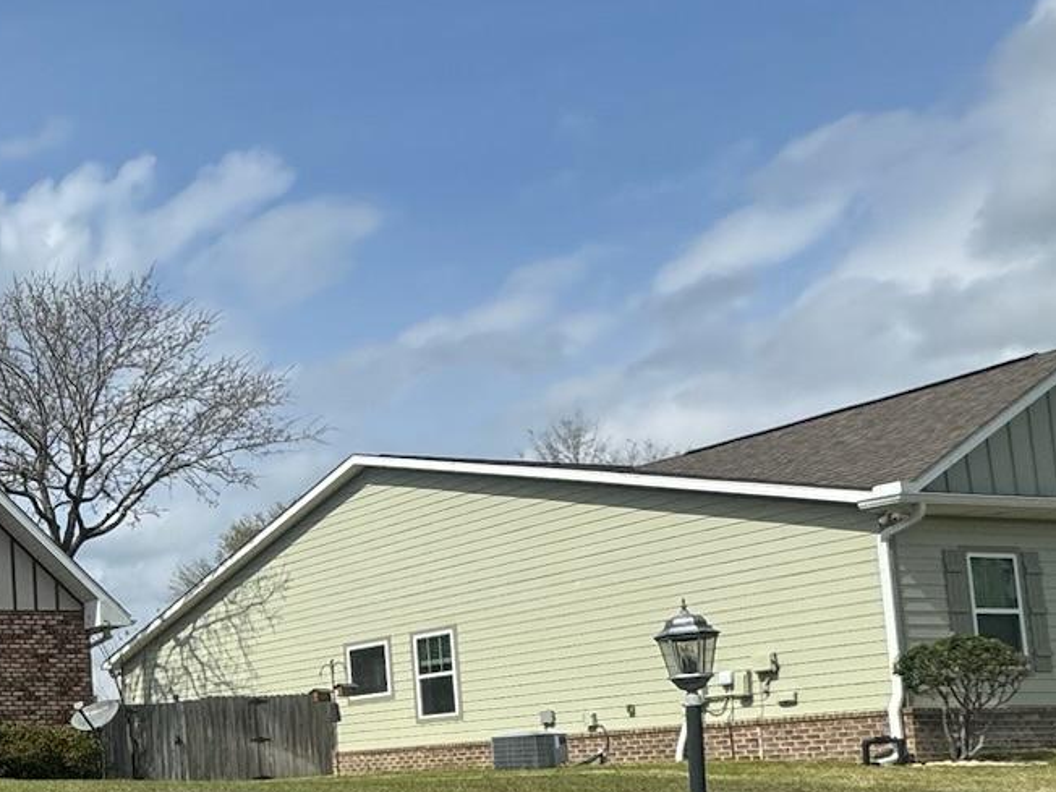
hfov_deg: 31.5
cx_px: -361
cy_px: 711
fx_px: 1342
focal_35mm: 44
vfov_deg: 31.4
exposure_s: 1/2584
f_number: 2.2
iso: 50
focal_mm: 2.22
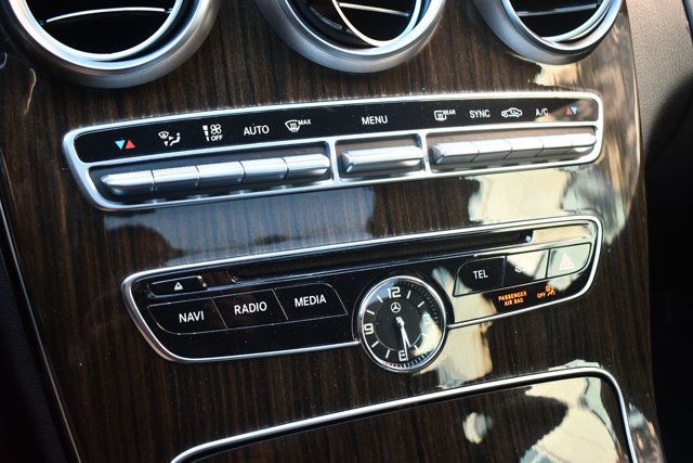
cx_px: 346
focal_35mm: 39
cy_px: 232
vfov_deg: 34.2
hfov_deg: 49.5
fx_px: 751
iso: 1400
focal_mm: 26
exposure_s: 1/125
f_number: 4
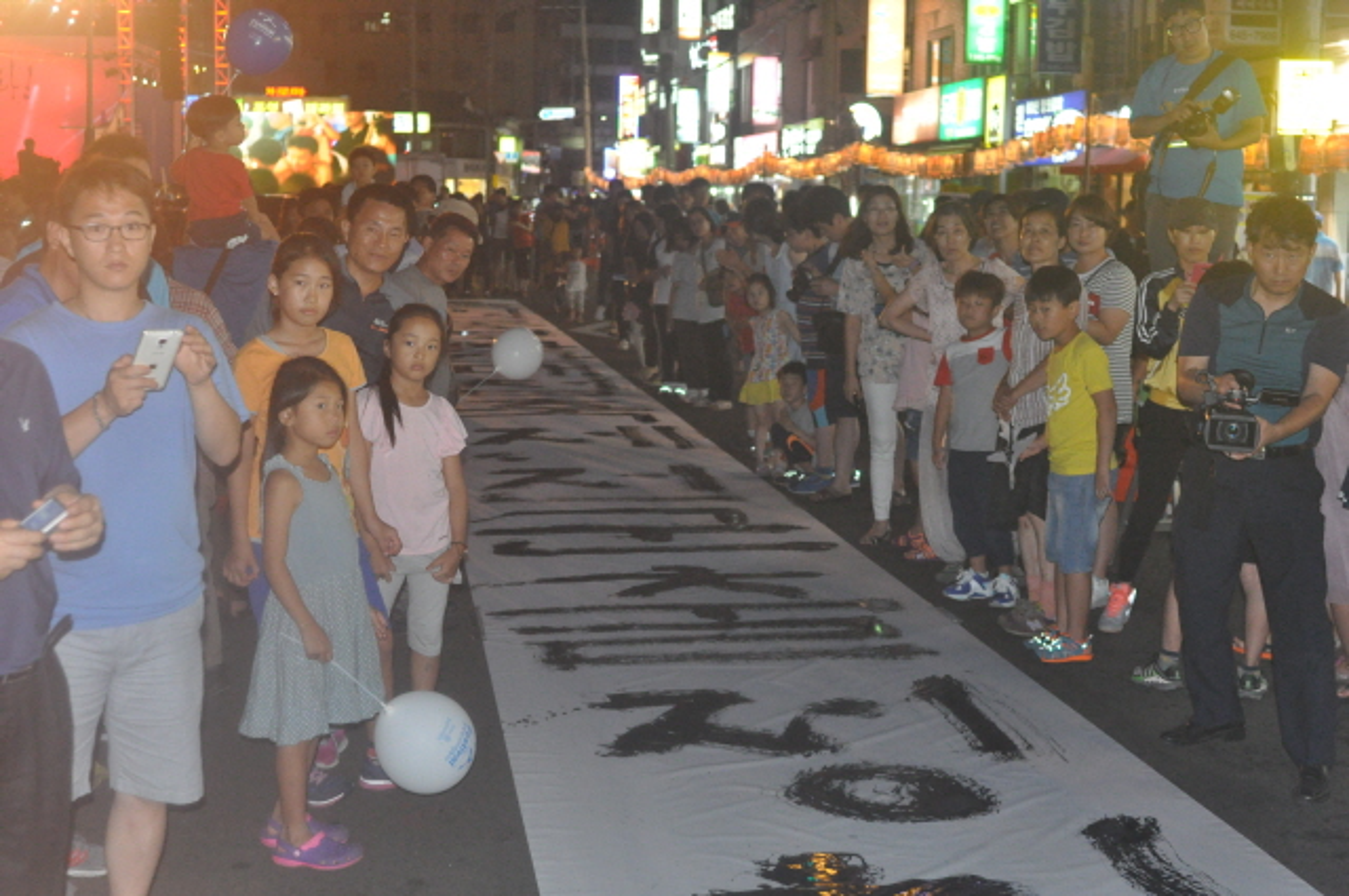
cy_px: 448
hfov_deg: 37.9
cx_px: 674
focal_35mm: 52
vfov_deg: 25.7
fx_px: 1965
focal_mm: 35
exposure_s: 1/100
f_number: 4
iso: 2500
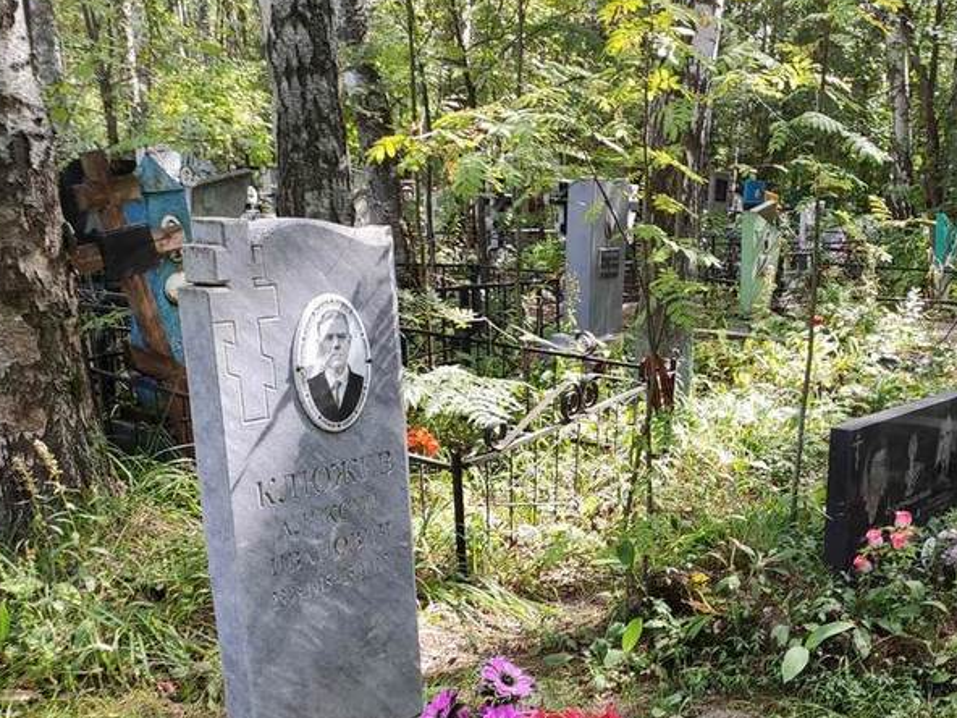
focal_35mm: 45
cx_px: 700
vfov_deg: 31.2
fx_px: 1244
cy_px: 600
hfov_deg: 41.0
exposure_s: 1/100
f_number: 1.75
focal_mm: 4.77
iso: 128
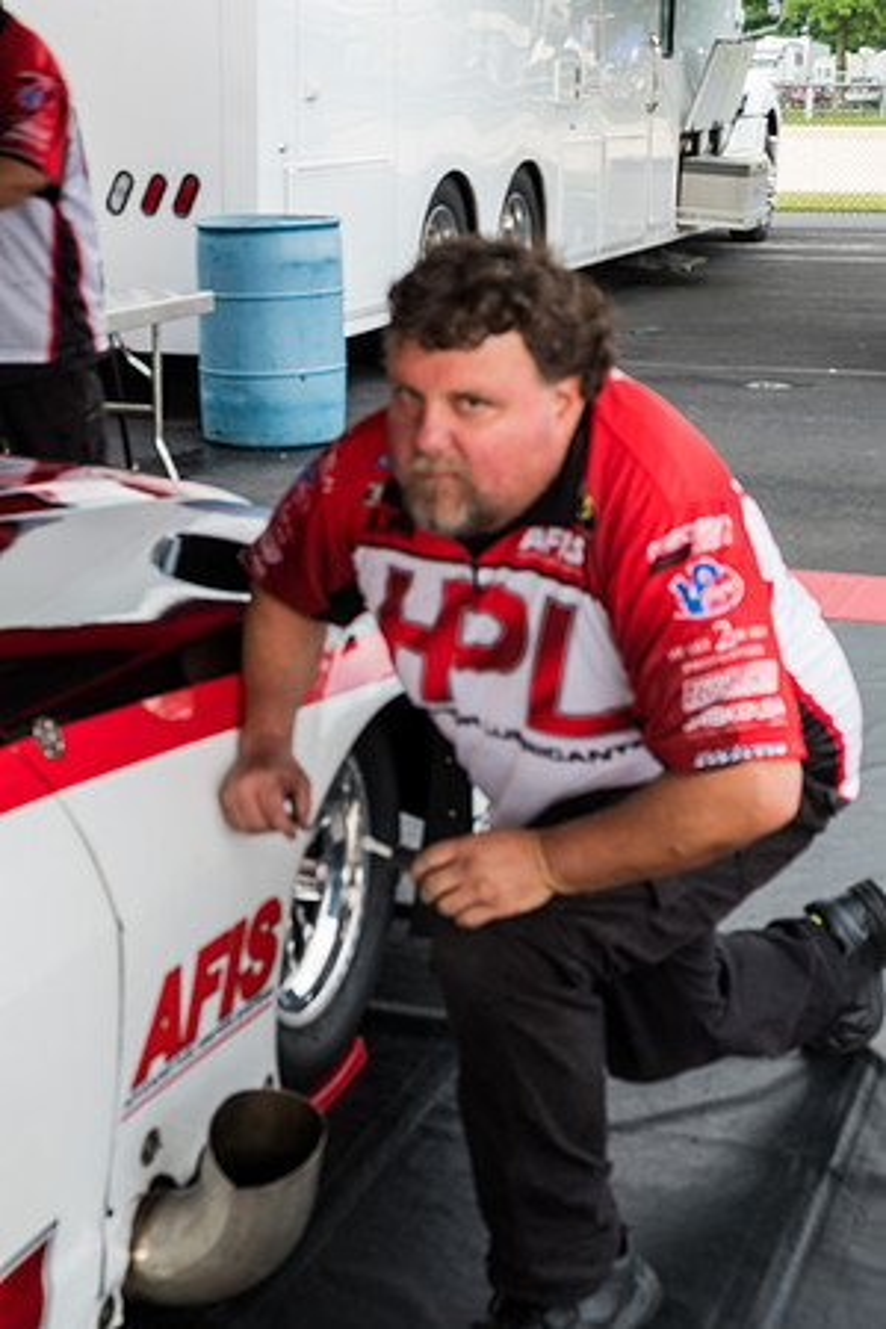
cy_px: 664
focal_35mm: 59
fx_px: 2178
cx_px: 443
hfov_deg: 23.0
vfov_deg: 33.9
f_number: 9
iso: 400
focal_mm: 39
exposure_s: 1/80
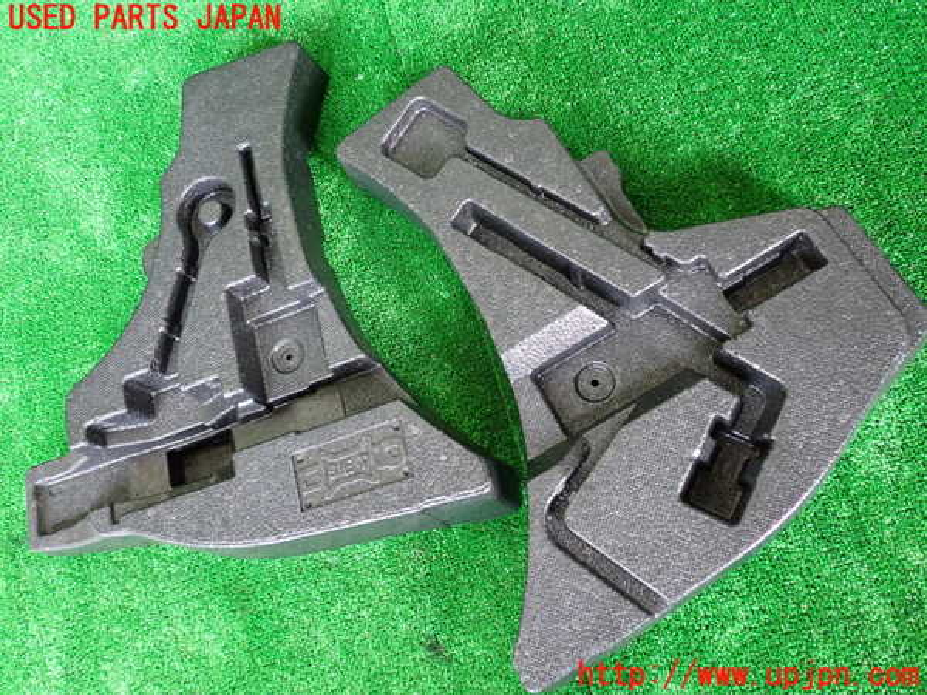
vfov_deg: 46.8
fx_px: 803
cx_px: 464
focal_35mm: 30
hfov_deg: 60.0
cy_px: 348
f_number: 2.3
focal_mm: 5.4
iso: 640
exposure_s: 1/30
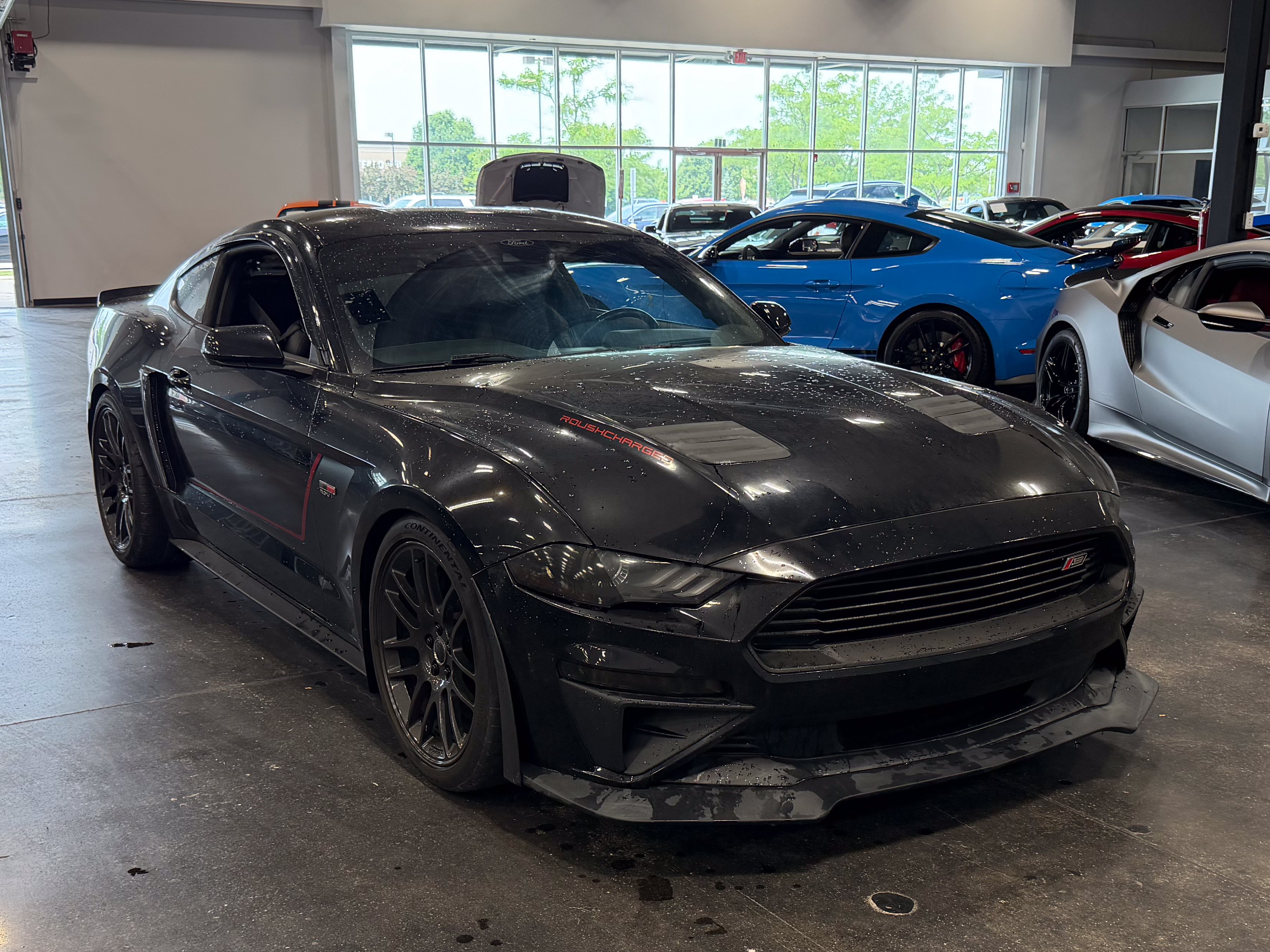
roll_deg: -0.7
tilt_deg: -16.7
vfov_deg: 36.4
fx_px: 1431
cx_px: 636
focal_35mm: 39
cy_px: 634
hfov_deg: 47.9
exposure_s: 1/148
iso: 200
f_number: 1.78
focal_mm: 6.76
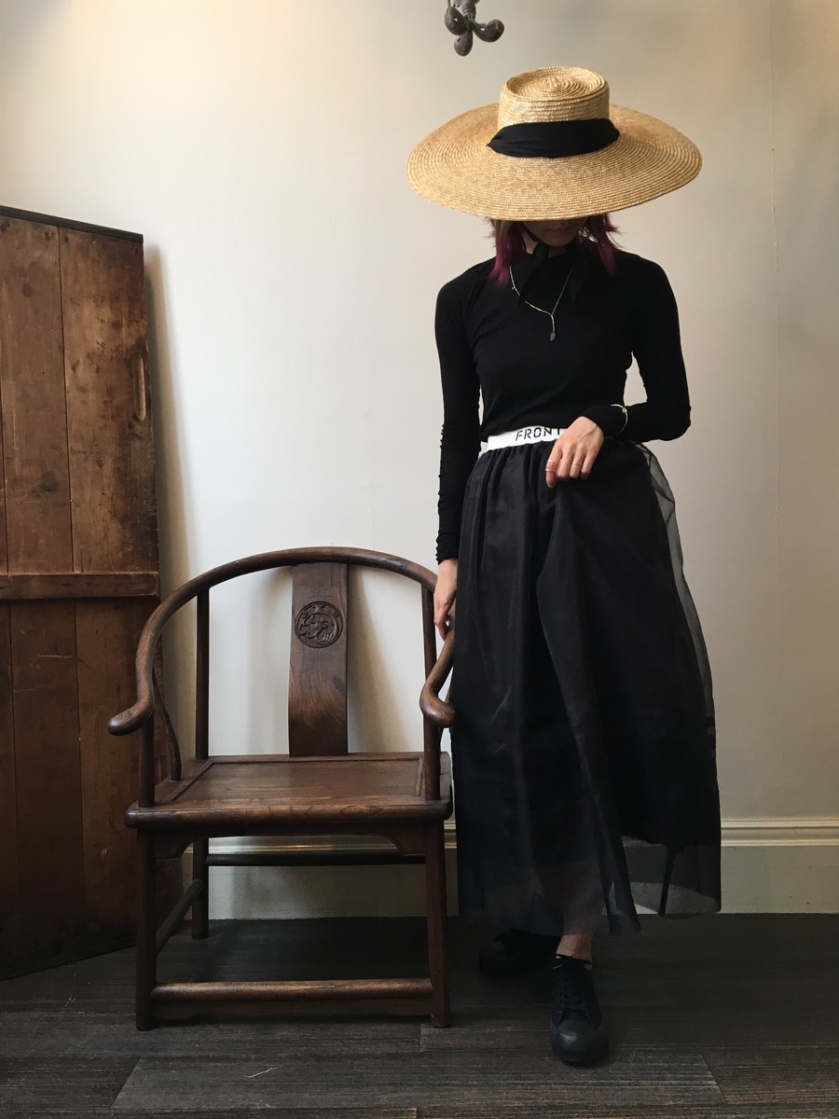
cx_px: 420
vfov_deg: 61.7
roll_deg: -0.3
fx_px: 937
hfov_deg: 48.2
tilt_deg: +0.5
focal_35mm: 29
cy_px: 560
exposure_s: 1/30
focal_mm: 4.15
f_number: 2.2
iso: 32
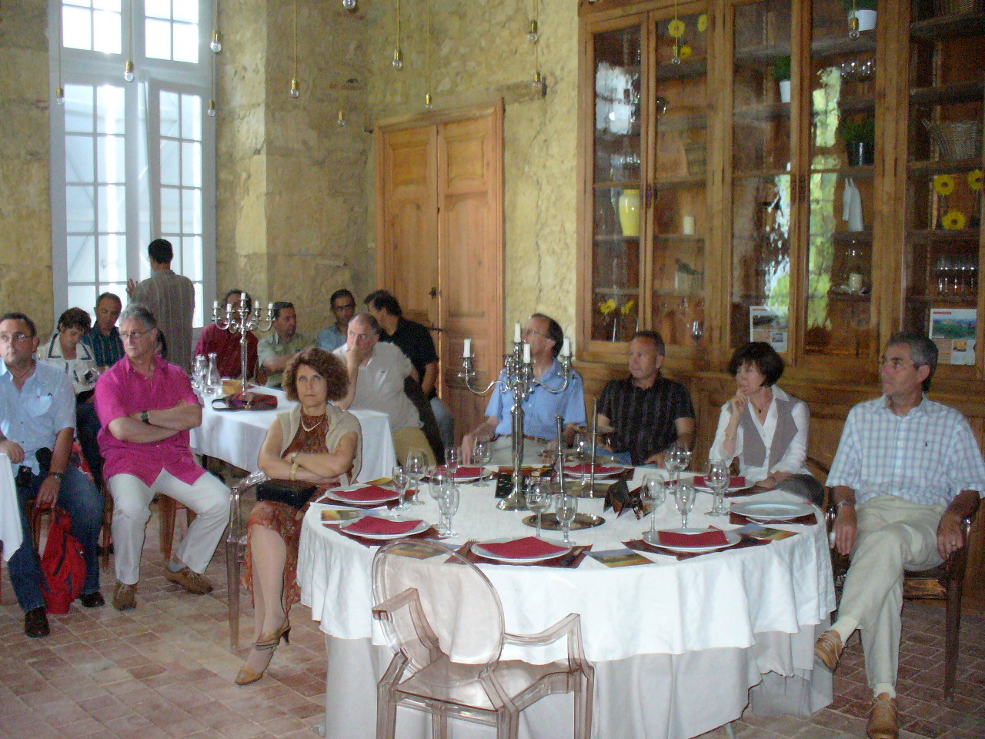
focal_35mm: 37
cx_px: 492
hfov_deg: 50.1
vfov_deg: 38.7
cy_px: 370
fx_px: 1053
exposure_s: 1/8
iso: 400
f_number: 2.8
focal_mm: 6.1
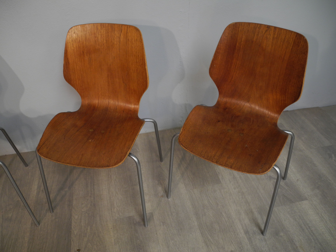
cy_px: 126
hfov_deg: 63.4
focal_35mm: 28
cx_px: 168
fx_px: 272
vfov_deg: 49.7
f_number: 2.8
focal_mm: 6
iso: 175
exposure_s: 1/30
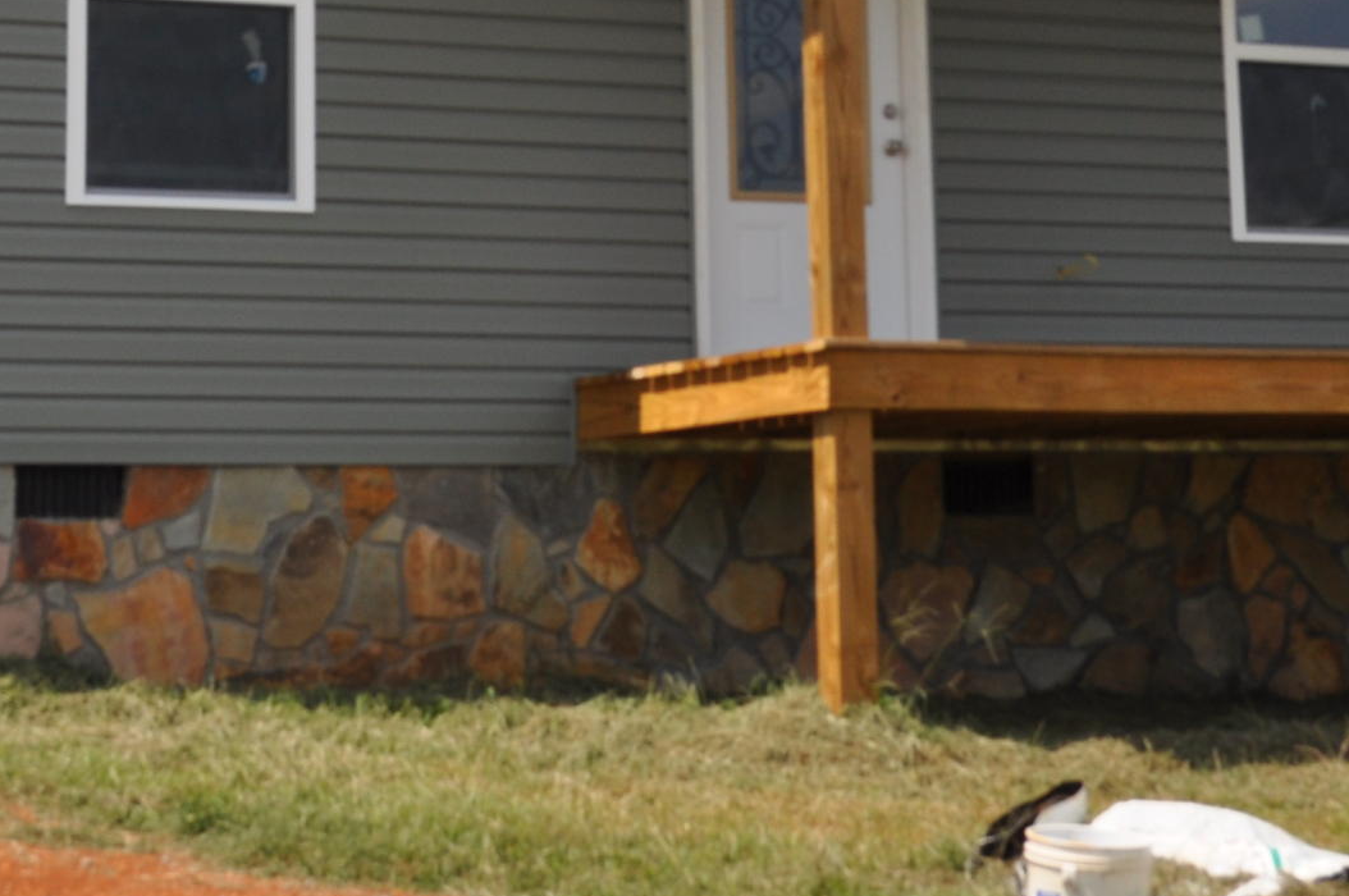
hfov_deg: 18.4
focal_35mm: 111
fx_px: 4154
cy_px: -360
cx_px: 813
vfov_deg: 11.9
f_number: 9
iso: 200
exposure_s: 1/320
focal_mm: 26
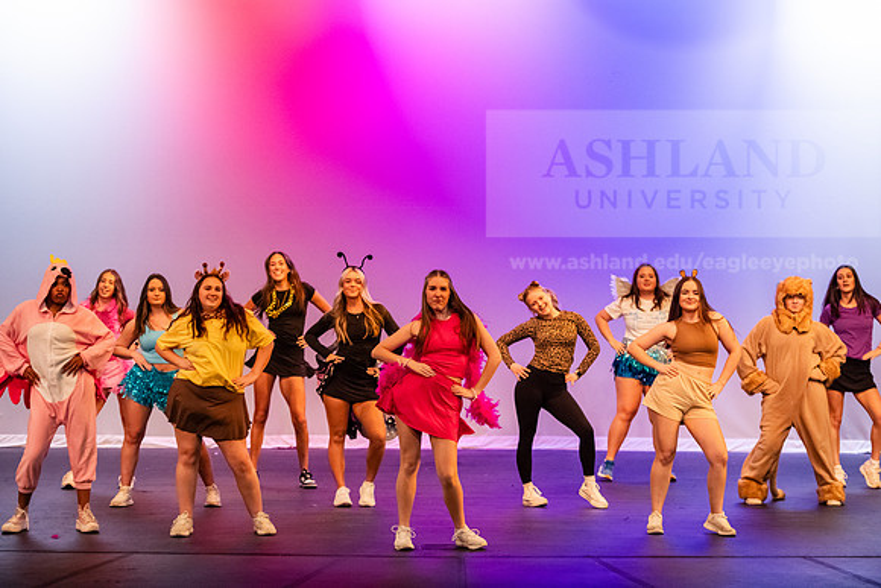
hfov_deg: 20.4
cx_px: 440
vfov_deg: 13.7
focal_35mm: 100
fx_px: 2448
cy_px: 294
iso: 4000
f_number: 3.2
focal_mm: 100
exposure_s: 1/320
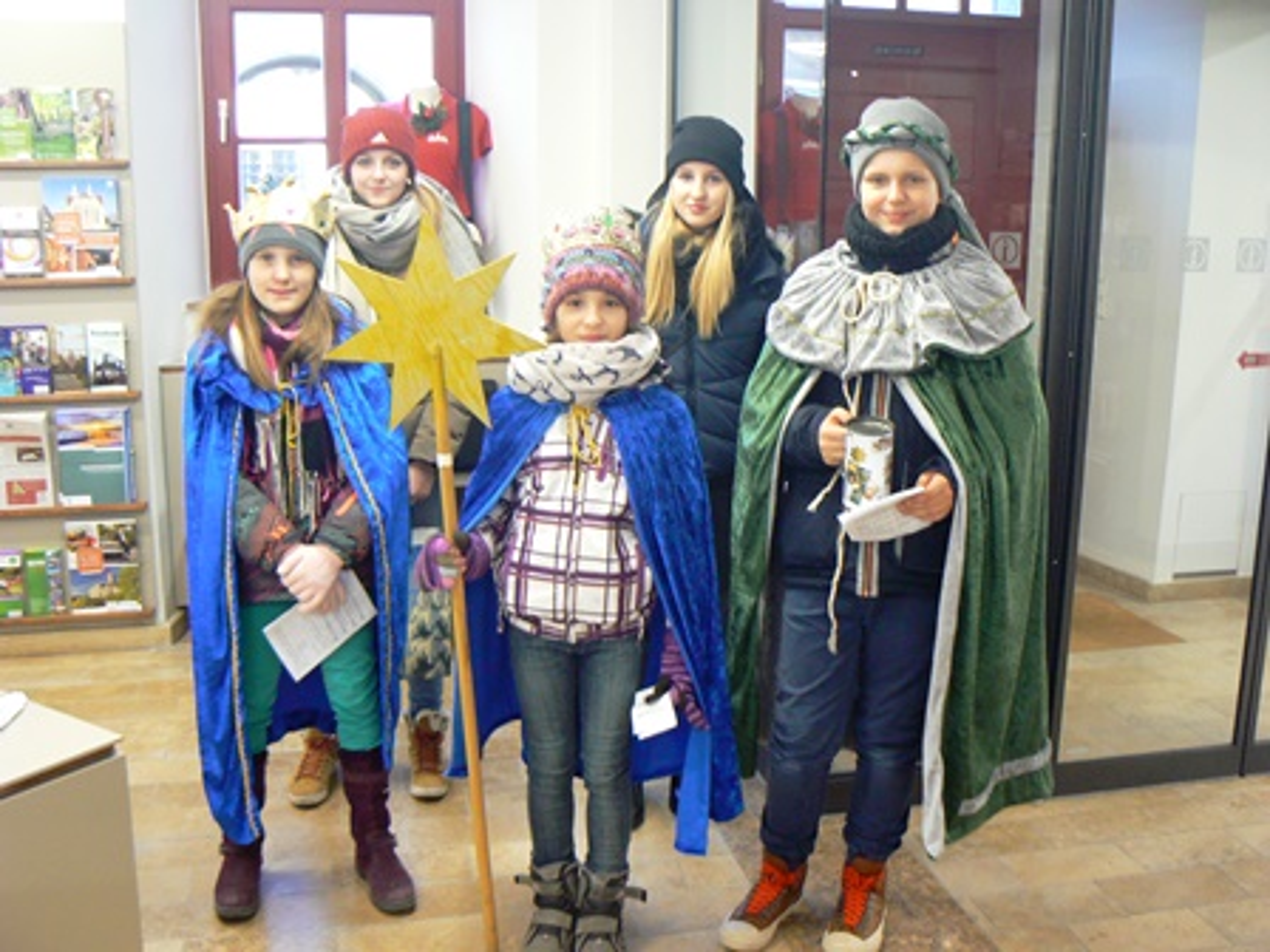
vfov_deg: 39.7
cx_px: 635
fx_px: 1321
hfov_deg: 51.4
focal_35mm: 36
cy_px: 476
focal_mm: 6
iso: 200
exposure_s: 1/15
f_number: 2.8
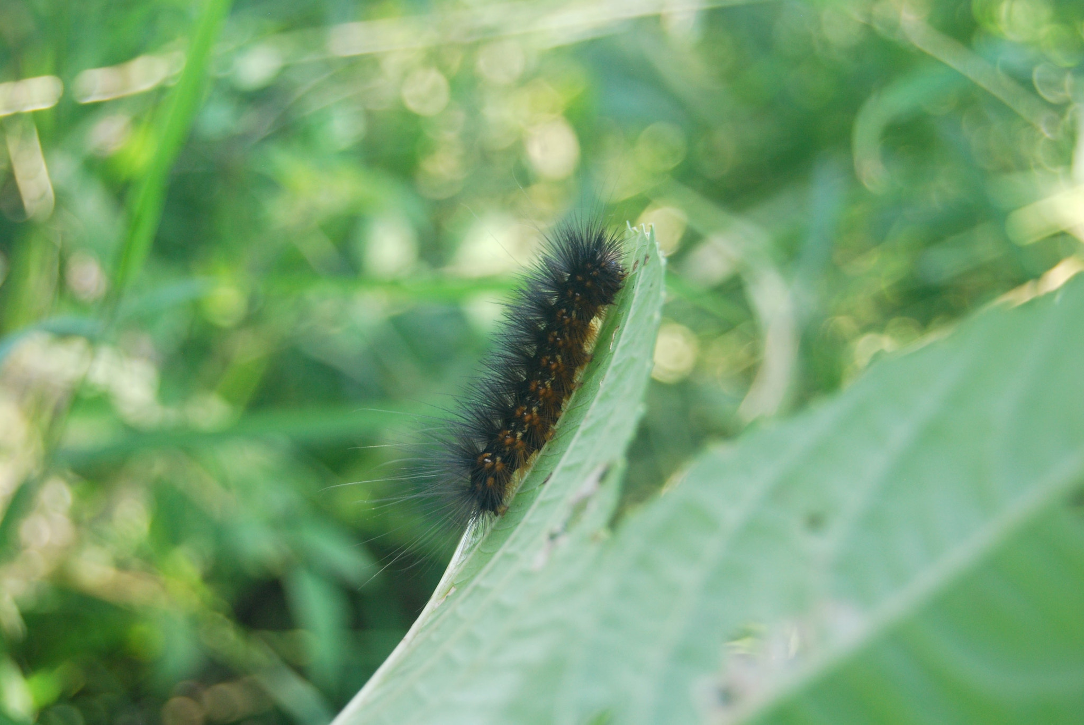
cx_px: 542
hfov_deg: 24.6
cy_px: 362
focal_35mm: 82
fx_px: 2487
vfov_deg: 16.6
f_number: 5.6
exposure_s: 1/60
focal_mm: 55
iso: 250
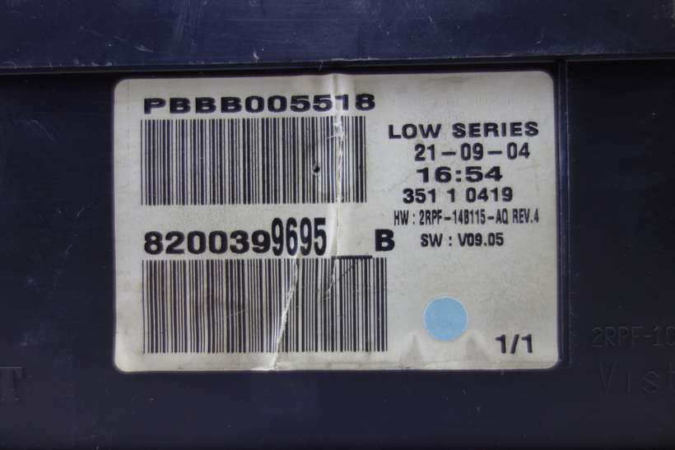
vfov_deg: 46.4
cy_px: 225
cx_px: 338
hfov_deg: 65.5
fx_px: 525
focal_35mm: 28
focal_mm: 10.4
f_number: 1.8
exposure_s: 1/80
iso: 125
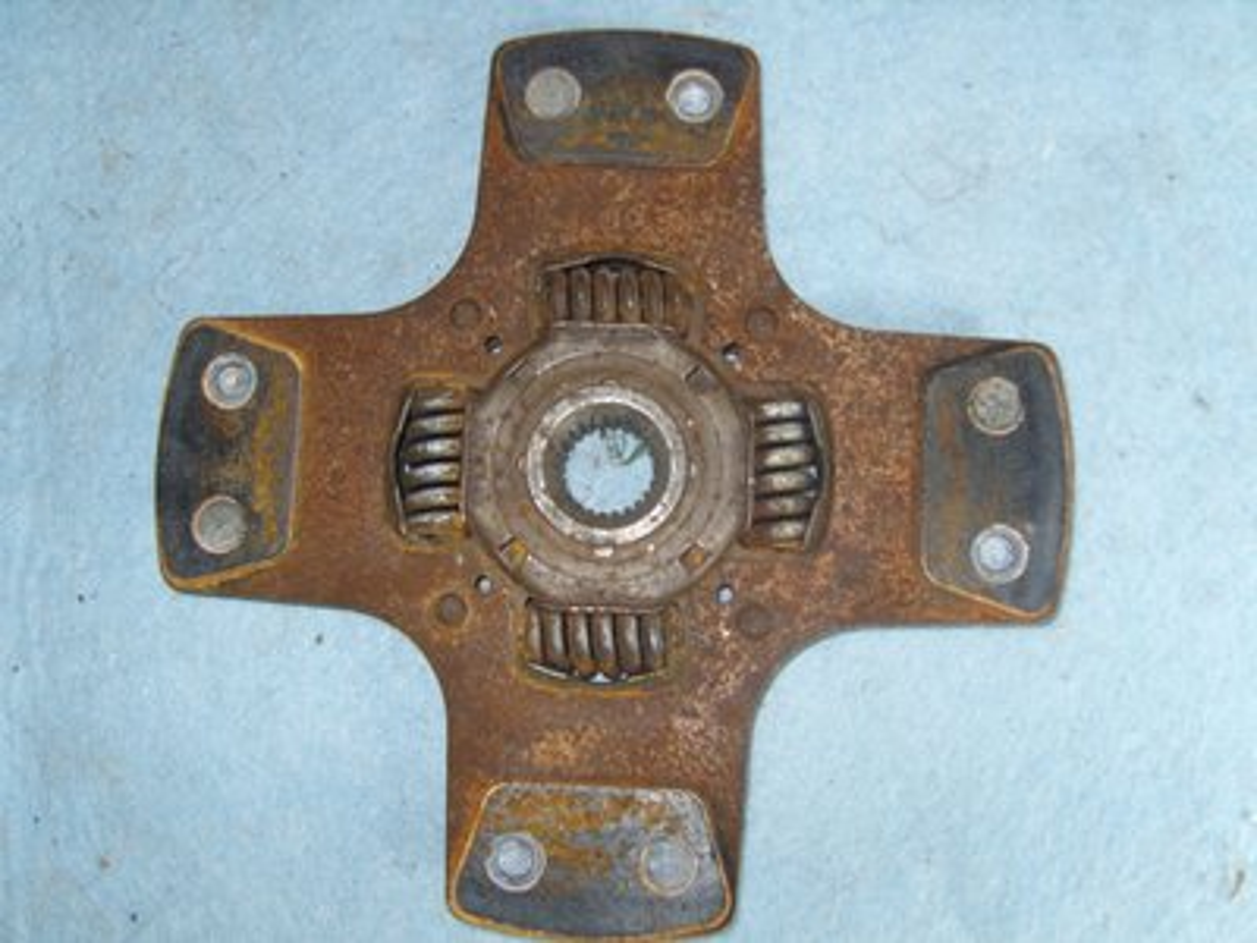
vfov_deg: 40.7
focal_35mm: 35
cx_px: 628
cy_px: 472
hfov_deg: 52.6
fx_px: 1271
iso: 100
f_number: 2.8
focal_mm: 7.4
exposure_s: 1/30
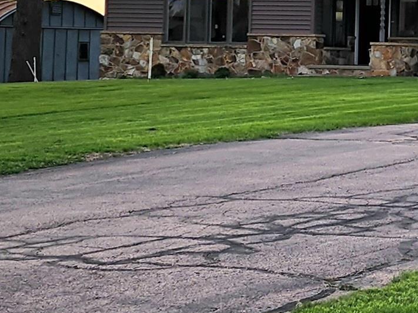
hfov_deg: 22.7
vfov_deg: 19.7
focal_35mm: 71
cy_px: -39
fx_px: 857
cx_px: 617
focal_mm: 6.4
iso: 16
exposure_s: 1/182
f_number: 1.8
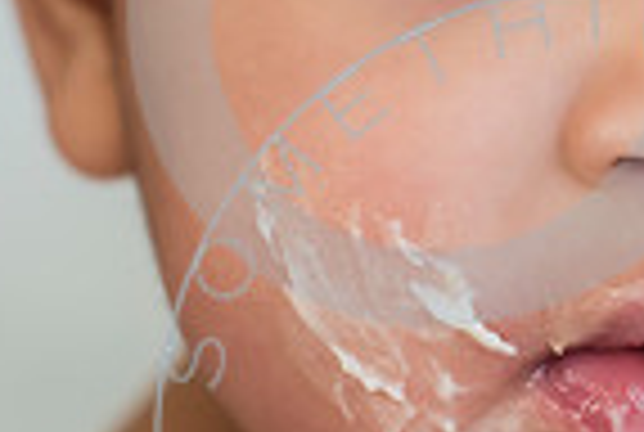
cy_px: 94
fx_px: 3747
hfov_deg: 9.7
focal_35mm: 209
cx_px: 798
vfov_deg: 6.6
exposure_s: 1/200
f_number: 2.8
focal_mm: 50
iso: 100
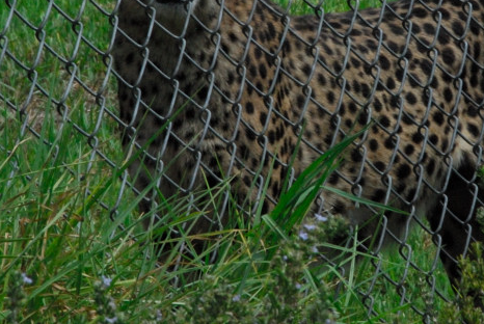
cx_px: 337
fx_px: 6933
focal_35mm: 515
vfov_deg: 2.7
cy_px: 65
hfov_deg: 4.0
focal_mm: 200
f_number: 32
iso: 1600
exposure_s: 1/125
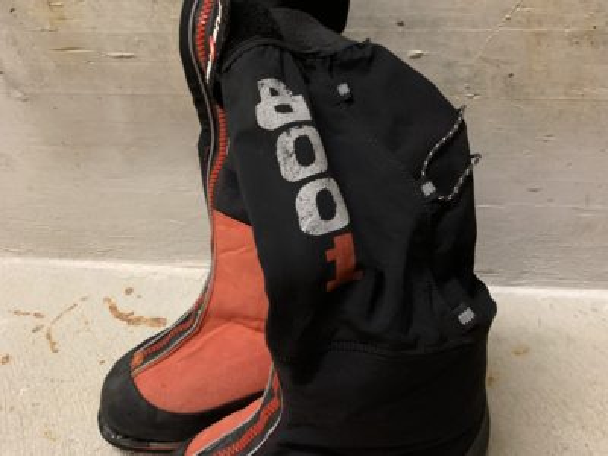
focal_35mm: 26
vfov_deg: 53.1
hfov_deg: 67.3
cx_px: 304
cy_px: 228
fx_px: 457
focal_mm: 4.25
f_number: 1.8
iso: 400
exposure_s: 1/33
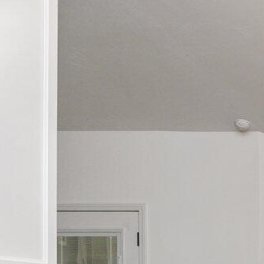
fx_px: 682
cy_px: 332
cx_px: 478
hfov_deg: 17.6
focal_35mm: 79
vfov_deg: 20.3
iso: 500
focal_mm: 15
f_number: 9
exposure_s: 1/30
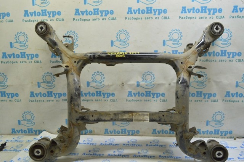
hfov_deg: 67.4
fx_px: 183
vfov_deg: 47.8
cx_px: 122
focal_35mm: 27
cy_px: 81
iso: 400
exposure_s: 1/20
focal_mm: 18
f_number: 5.6
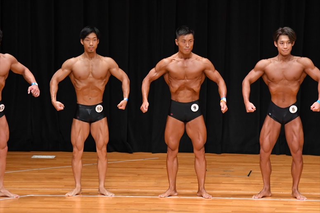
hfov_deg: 7.6
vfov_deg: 5.1
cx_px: 160
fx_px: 2399
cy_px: 106
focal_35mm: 270
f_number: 5.6
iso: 4000
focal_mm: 180
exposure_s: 1/400
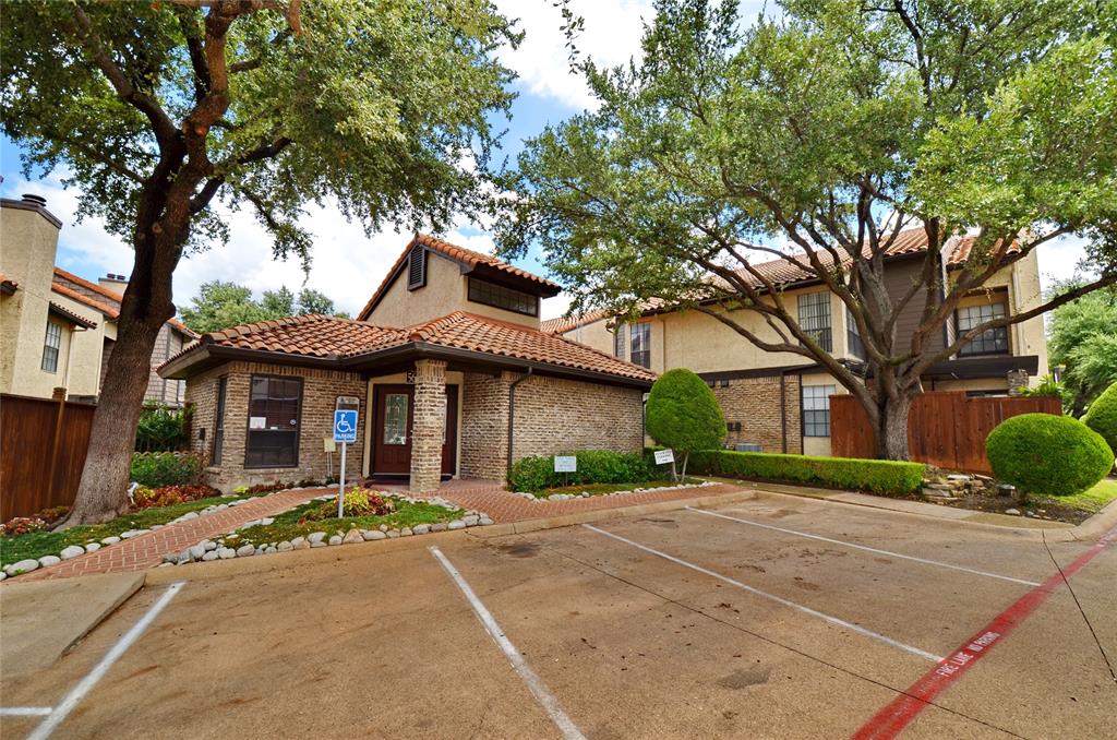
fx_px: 464
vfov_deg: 77.1
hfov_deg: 100.5
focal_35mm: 15
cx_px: 558
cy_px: 370
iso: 100
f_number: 7.1
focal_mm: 10
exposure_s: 1/200
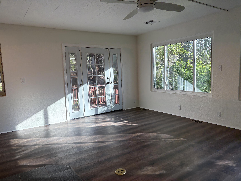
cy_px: 90
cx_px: 120
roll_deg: +2.8
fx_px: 181
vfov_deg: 53.1
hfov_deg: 67.3
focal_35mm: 26
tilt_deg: -6.7
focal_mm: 5.96
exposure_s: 1/310
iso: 64
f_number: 1.6
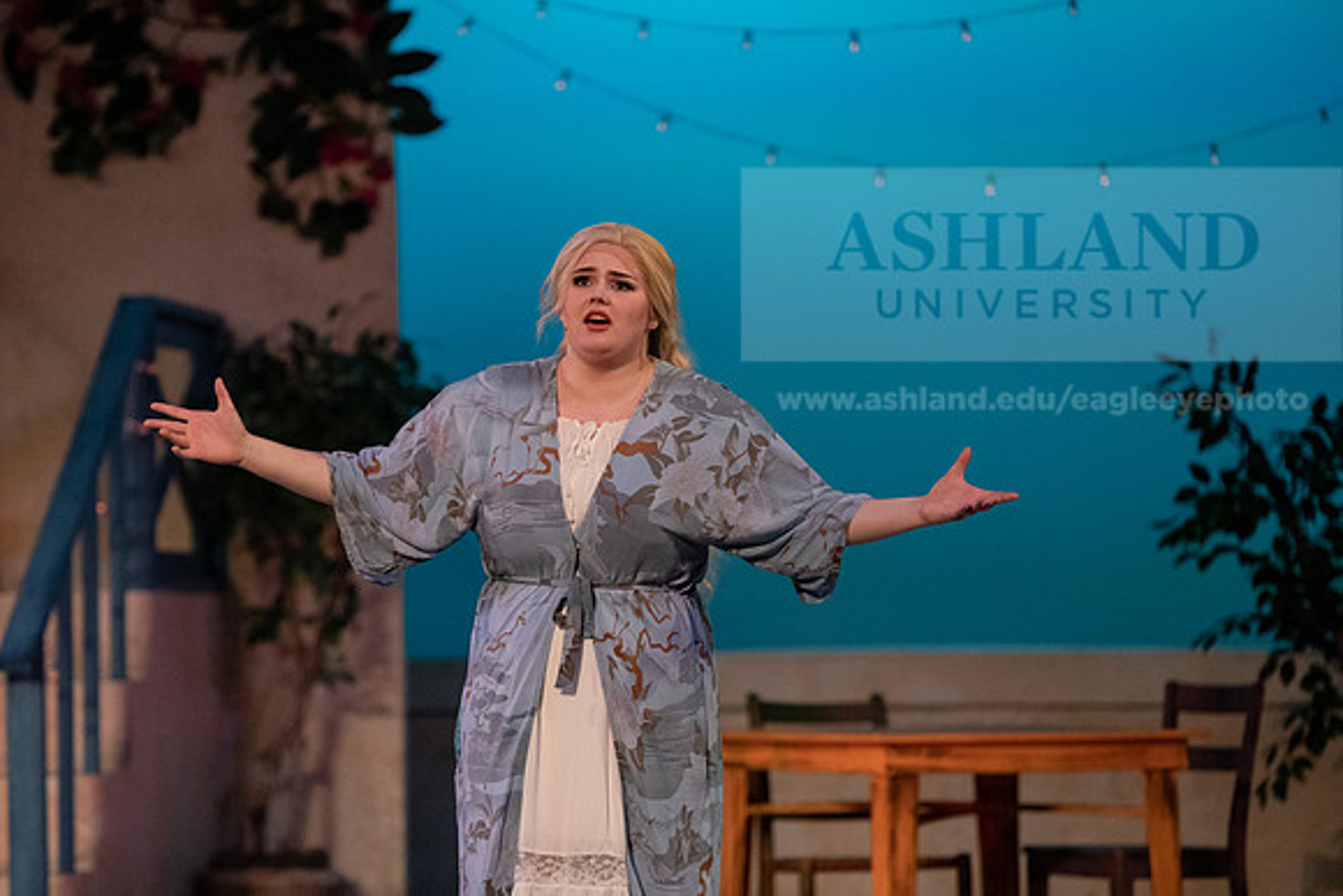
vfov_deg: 8.1
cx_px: 672
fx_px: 6343
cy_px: 448
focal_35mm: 170
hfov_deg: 12.1
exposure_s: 1/320
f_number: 3.2
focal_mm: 170
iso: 4000
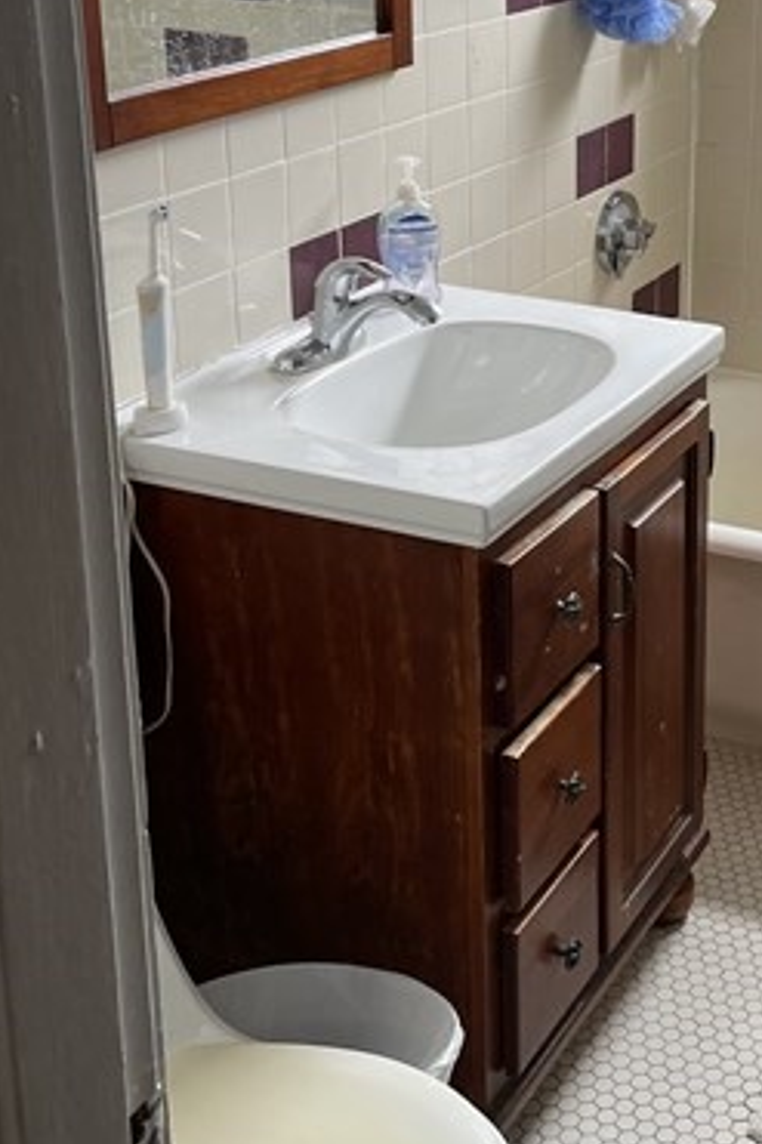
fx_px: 1780
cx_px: 768
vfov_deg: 35.1
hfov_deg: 23.1
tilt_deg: -18.1
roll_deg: -3.0
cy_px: 336
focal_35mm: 56
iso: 80
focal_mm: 4.2
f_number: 1.6
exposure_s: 1/121
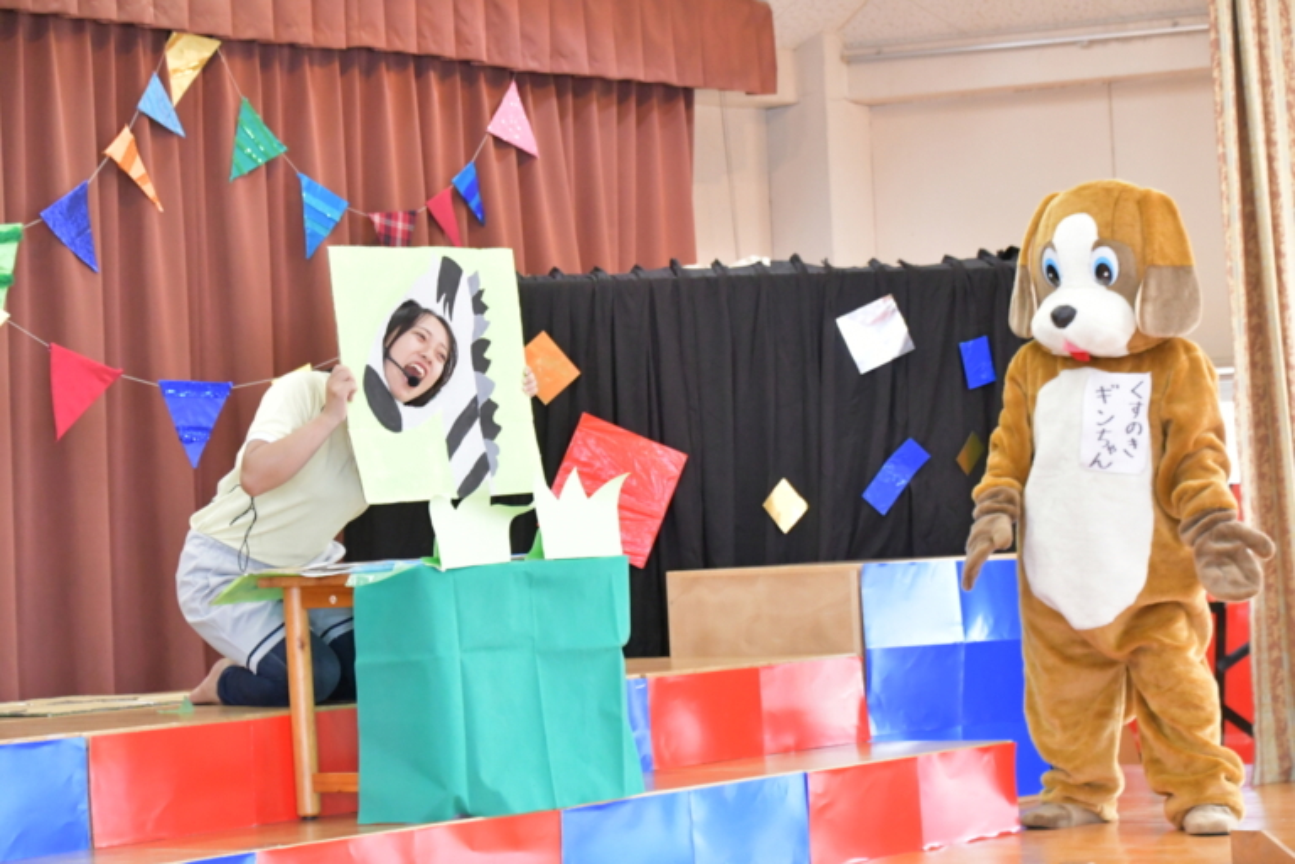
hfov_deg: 21.9
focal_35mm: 93
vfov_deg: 14.7
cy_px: 432
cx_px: 648
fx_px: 3345
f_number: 5
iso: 6400
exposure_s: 1/200
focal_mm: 62
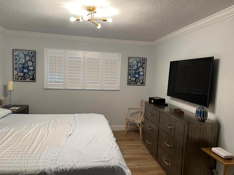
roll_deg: -2.3
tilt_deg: -4.3
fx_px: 176
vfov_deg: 53.1
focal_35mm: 26
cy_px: 88
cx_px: 117
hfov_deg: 67.3
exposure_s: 1/60
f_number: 1.5
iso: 100
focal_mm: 5.7
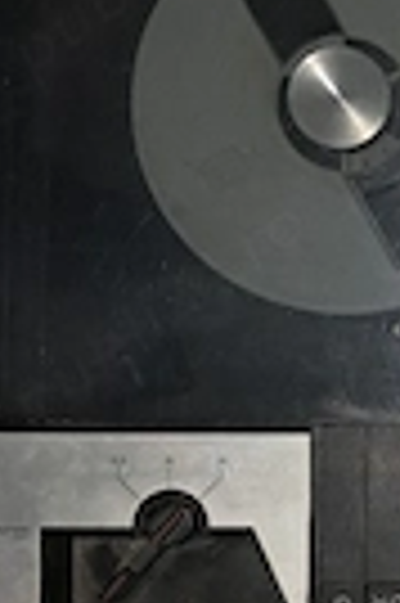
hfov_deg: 15.0
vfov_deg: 24.2
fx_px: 1404
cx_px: 598
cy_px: 369
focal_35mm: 84
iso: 100
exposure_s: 1/50
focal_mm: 4
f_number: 1.8
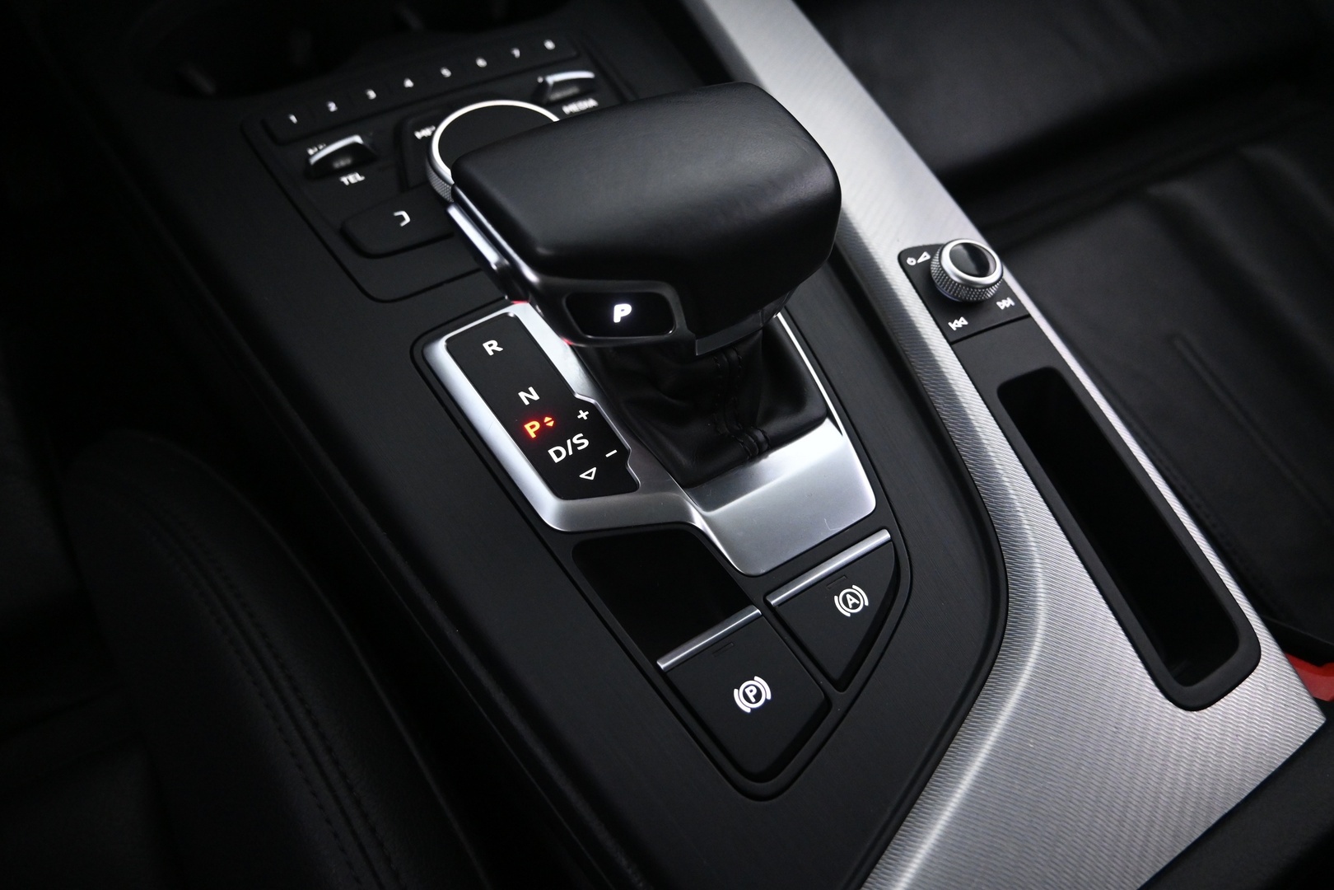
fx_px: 889
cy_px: 445
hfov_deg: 73.7
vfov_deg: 53.1
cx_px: 667
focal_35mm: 24
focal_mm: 16
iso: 3200
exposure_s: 1/40
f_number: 3.5
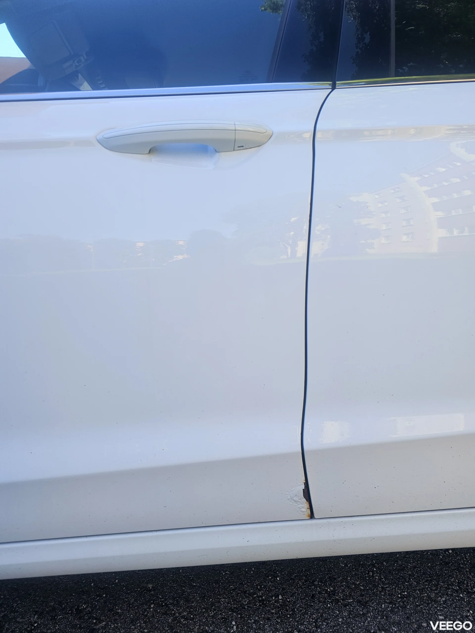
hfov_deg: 58.9
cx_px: 238
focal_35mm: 23
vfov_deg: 73.9
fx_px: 421
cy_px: 316
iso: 32
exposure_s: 1/359
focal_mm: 6.3
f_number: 1.7
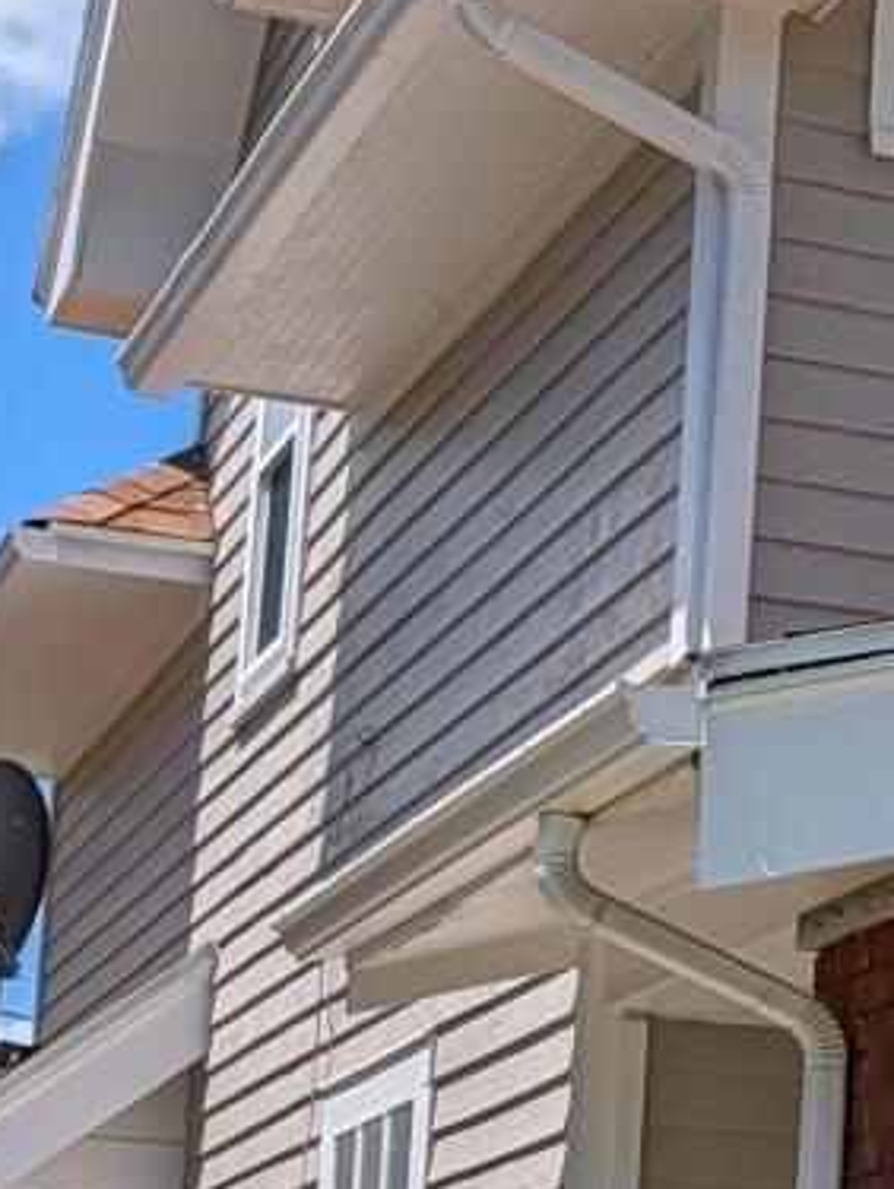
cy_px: 1126
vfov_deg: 15.2
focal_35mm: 128
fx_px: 4400
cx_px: 2113
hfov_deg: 10.2
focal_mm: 6.9
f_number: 1.68
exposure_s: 1/1488
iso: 22
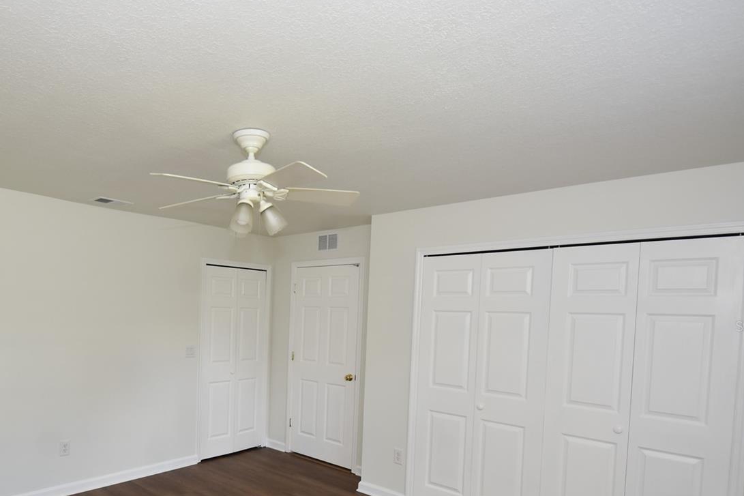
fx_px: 455
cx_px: 251
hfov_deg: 76.2
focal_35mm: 22
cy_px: 326
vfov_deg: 56.1
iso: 360
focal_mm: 10
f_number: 4
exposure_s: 1/60
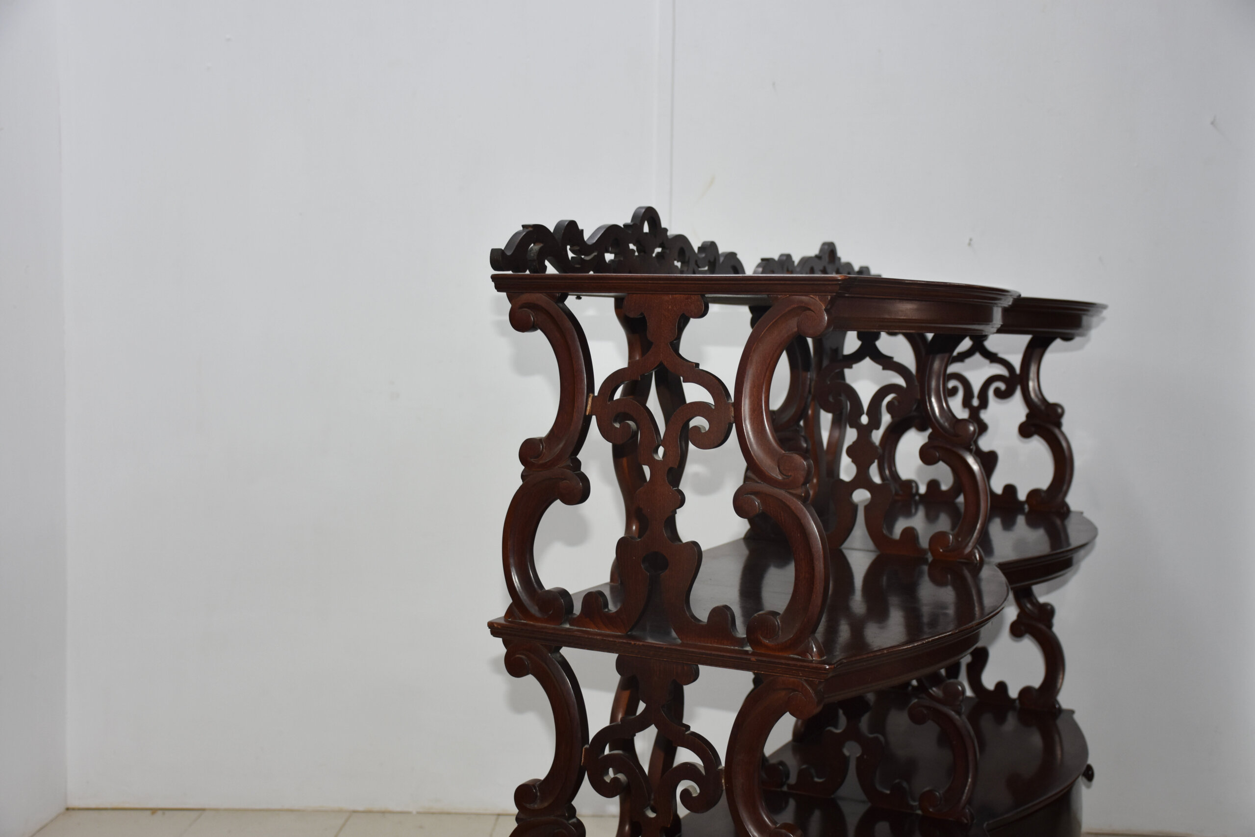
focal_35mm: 40
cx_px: 628
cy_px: 418
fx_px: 1412
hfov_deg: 47.9
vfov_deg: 33.0
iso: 400
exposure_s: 1/60
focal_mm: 27
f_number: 4
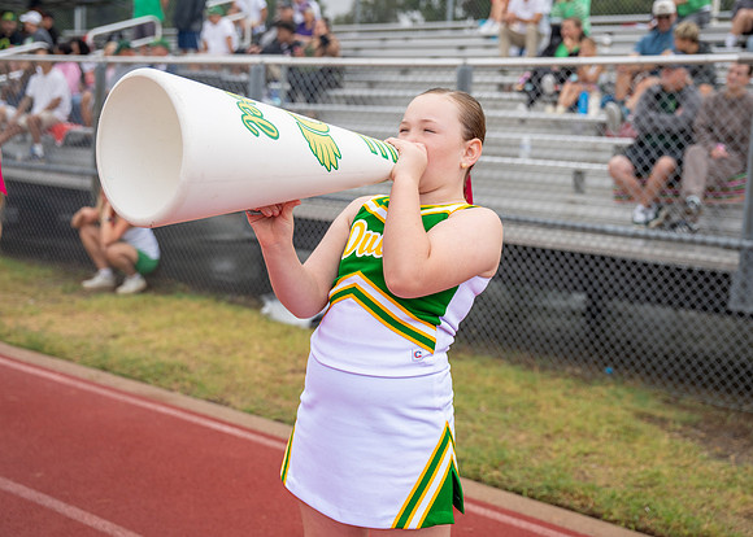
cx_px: 397
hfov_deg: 40.9
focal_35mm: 47
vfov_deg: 29.8
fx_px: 1009
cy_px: 232
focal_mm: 39.7
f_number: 2.8
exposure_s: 1/1250
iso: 320
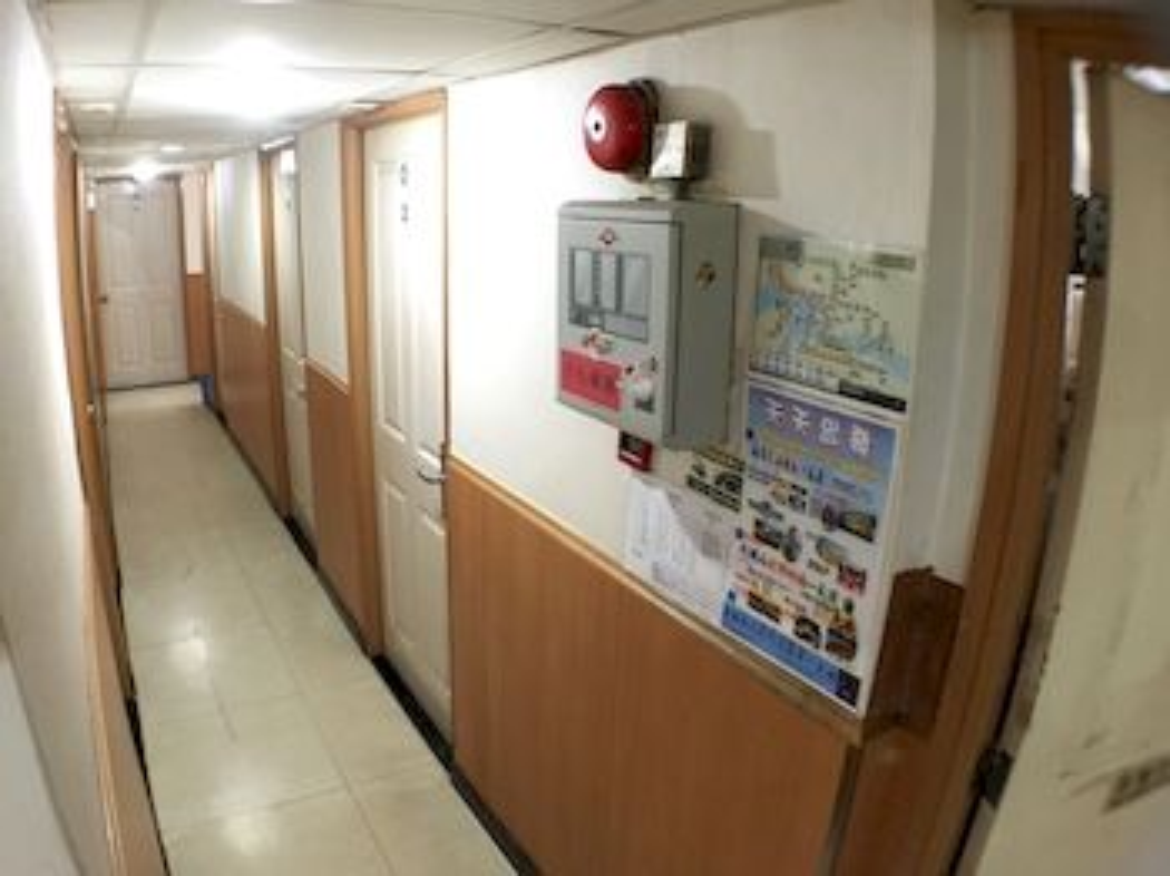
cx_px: 585
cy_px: 438
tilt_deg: -16.4
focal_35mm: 29
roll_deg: -2.3
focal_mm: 4.15
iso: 125
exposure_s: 1/10
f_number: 2.2
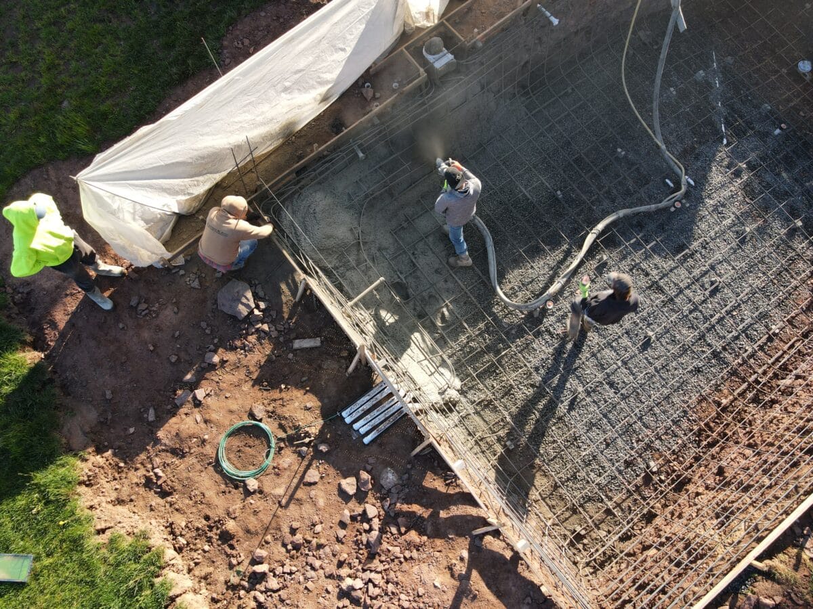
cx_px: 406
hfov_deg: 71.6
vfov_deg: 56.8
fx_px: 564
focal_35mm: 24
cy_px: 304
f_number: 2.8
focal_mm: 4.5
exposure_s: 1/15
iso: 180
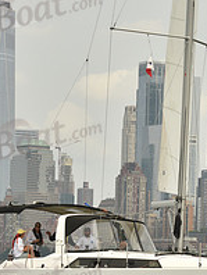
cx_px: 175
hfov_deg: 7.5
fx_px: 1567
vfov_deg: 10.0
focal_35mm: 197
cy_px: 201
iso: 250
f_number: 11
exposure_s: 1/640
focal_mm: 70
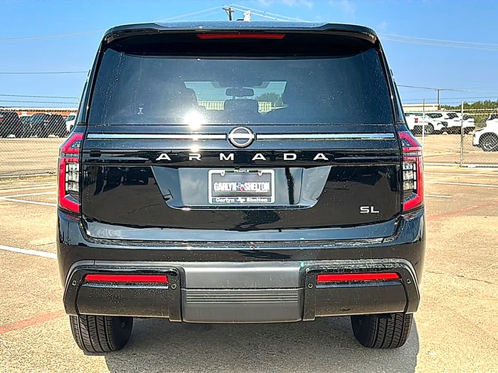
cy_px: 186
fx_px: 590
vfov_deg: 35.1
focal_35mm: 41
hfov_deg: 45.8
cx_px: 249
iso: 80
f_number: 1.78
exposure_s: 1/4049
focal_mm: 6.86
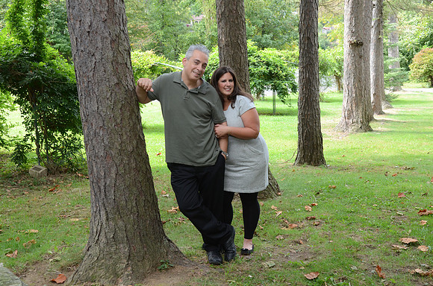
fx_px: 468
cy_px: 143
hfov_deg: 49.6
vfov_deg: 34.1
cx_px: 216
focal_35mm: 39
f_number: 4.5
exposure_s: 1/250
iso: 500
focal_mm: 26
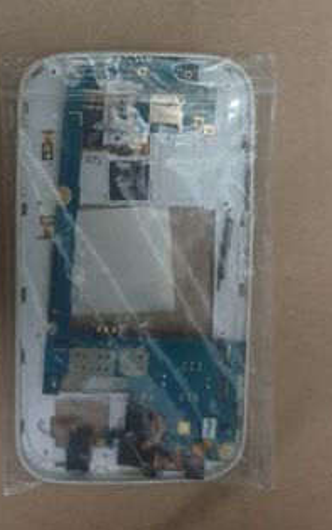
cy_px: 25
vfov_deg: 33.7
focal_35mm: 56
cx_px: 69
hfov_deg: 22.8
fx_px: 810
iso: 250
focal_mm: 4.3
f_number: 1.5
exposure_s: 1/50
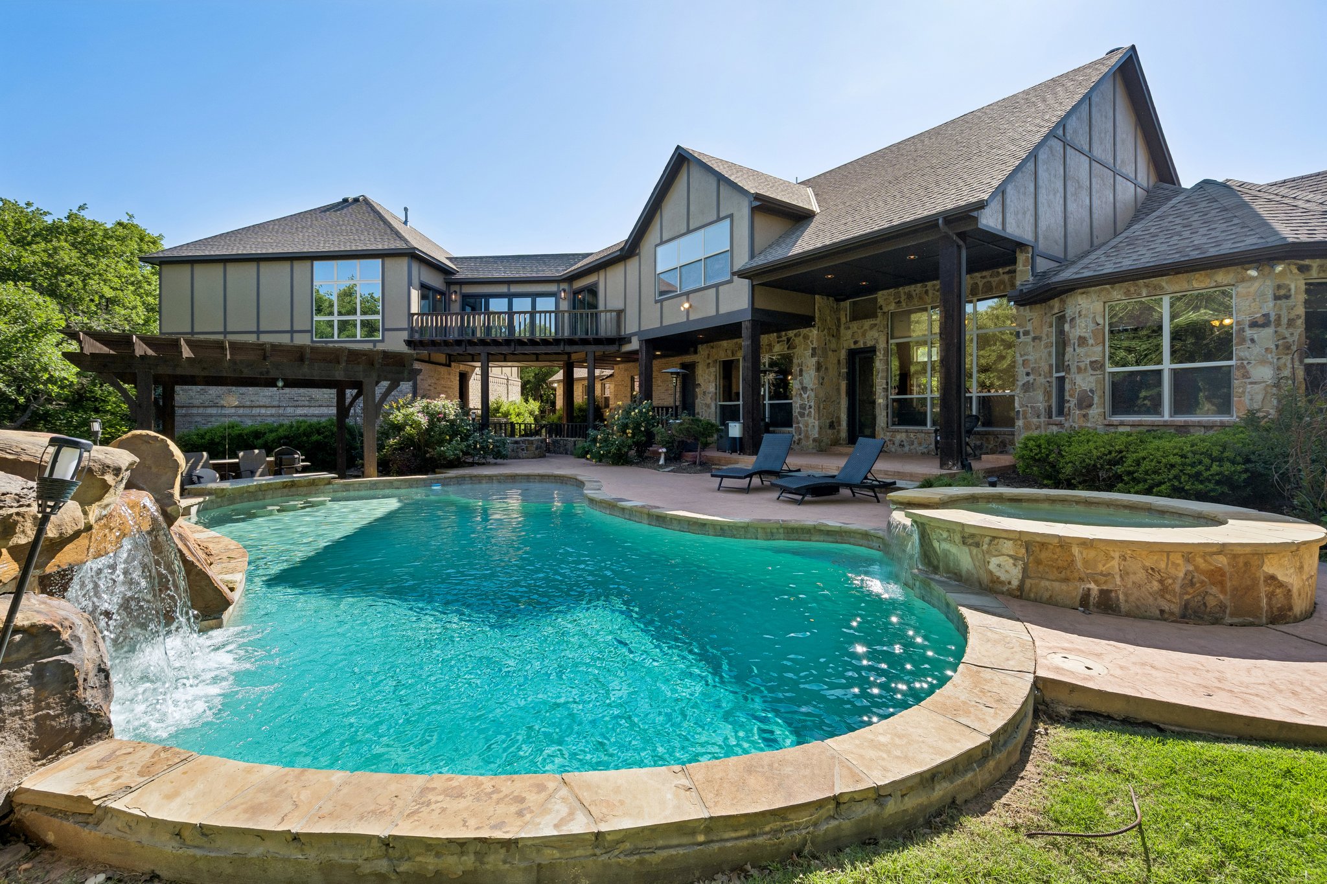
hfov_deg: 96.7
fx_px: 590
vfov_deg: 73.7
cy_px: 442
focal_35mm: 16
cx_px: 664
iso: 200
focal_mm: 16
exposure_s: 1/400
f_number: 8
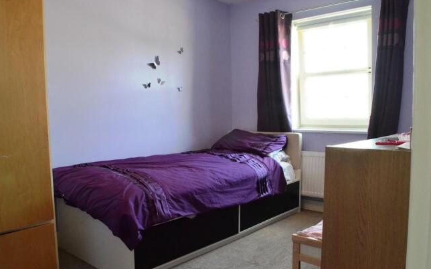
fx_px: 329
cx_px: 215
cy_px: 143
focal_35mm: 28
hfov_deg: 66.5
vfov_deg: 44.5
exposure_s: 1/50
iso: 3200
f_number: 10
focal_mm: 18
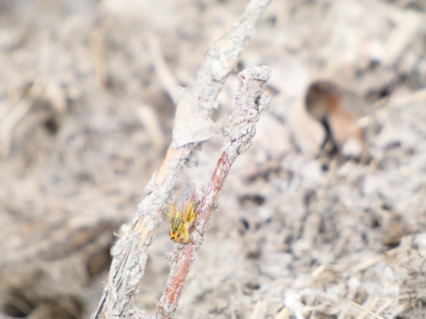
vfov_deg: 1.2
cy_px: 160
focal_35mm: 1200
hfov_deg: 1.7
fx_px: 14768
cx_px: 213
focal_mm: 215
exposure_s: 1/125
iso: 100
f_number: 5.9
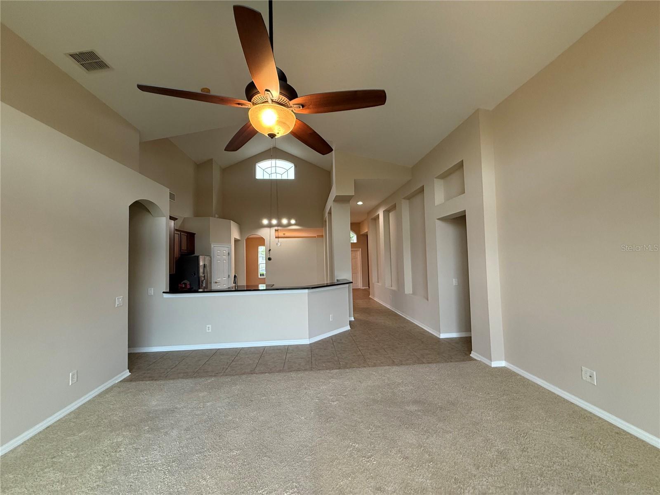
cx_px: 330
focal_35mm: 14
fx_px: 267
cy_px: 248
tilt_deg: +3.3
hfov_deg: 102.1
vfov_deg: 85.7
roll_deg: +1.4
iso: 250
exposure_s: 1/60
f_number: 2.2
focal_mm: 2.22
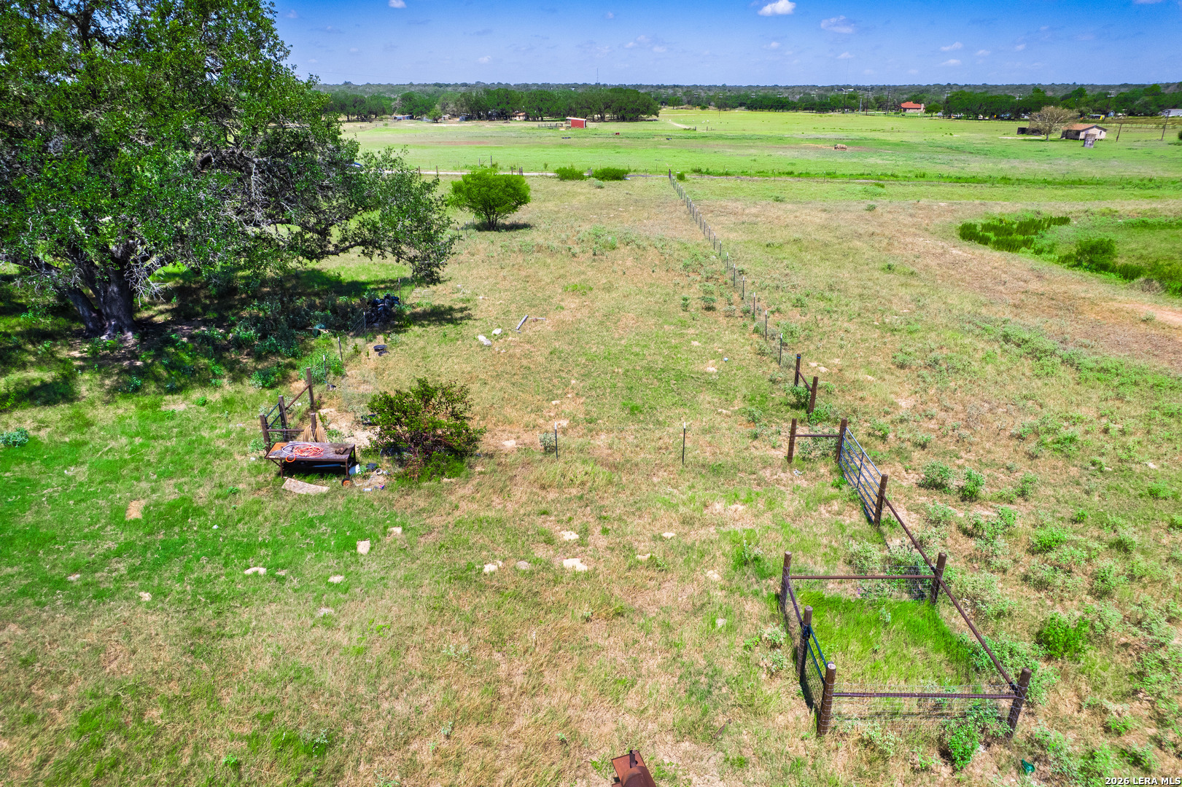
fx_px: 722
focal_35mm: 22
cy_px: 394
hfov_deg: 78.6
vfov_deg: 57.2
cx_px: 591
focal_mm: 8.38
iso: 100
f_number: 2.8
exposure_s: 1/2500
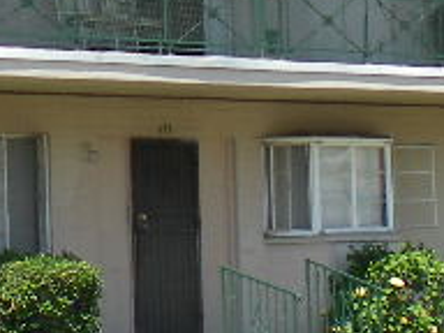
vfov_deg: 7.3
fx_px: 2604
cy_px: 95
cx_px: 14
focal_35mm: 203
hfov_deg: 9.7
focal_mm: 6.3
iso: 64
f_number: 4.6
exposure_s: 1/265
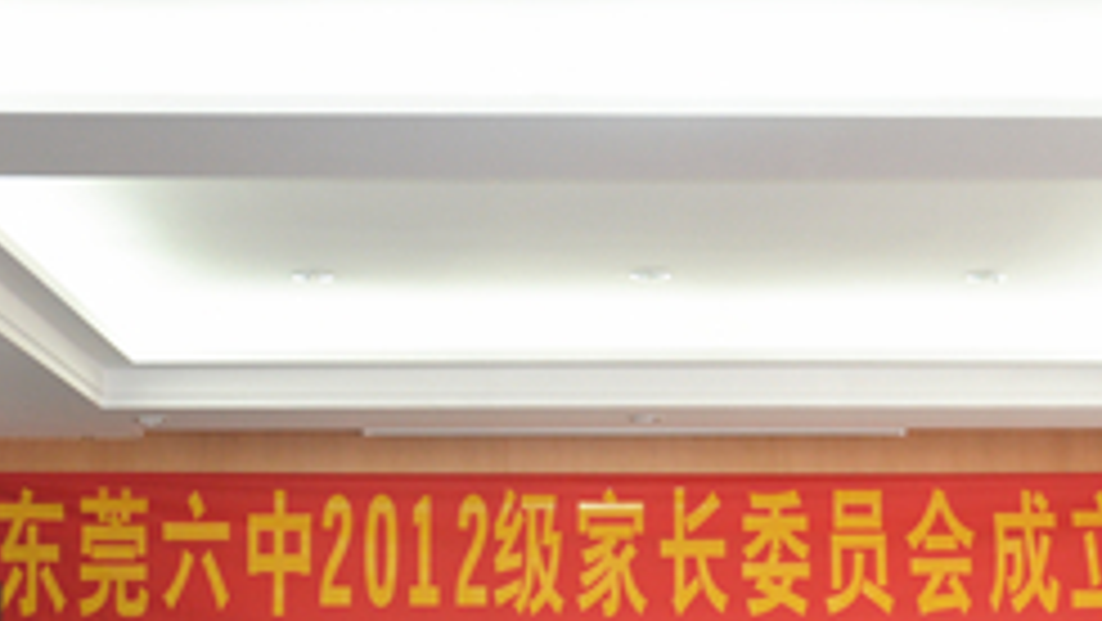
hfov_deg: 26.4
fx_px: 2340
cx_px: 657
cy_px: 632
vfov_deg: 14.8
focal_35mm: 80
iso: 800
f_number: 5
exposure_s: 1/200
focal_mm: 25
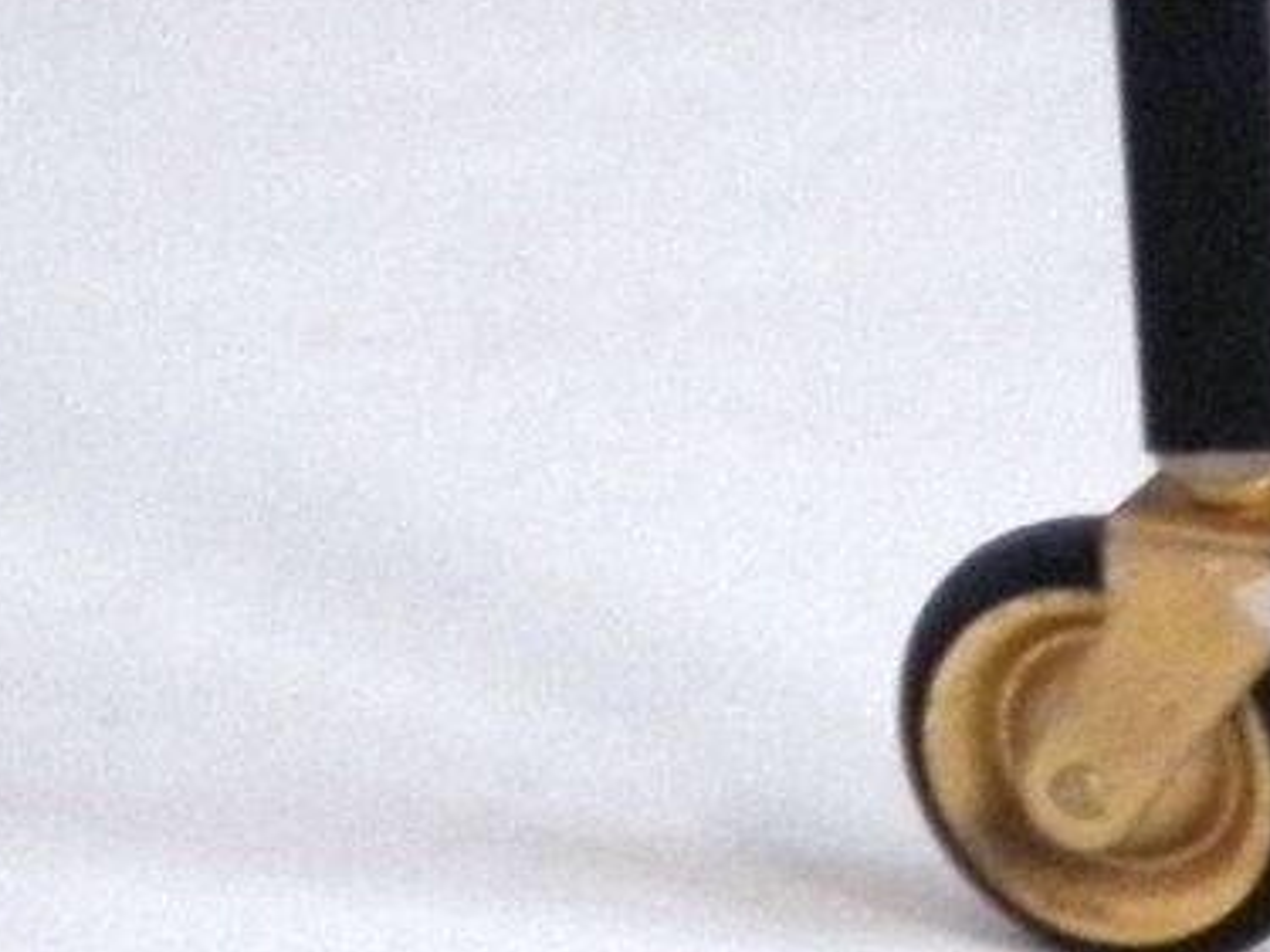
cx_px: 4281
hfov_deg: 5.0
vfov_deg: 3.9
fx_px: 13534
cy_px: -2026
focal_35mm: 369
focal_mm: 9.7
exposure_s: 1/50
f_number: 4.1
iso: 200
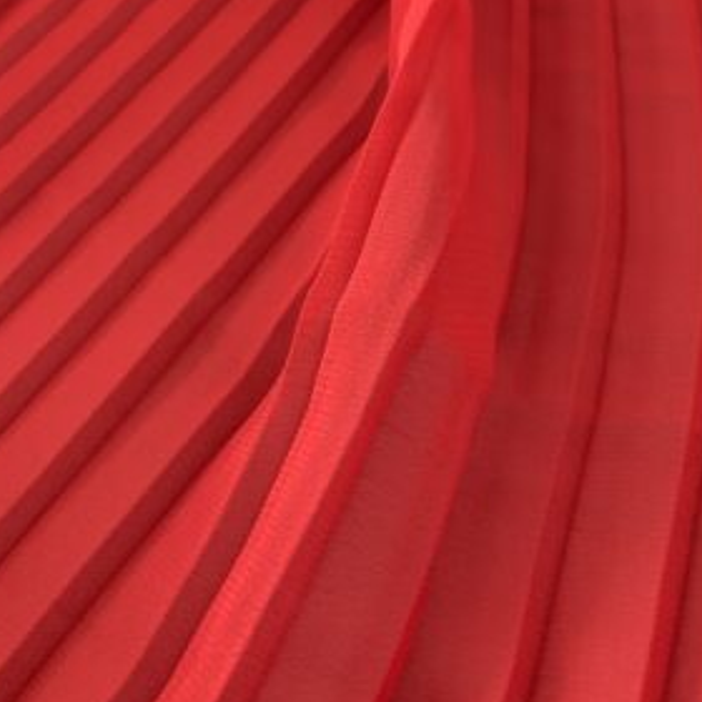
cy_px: 153
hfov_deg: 40.0
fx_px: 964
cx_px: 328
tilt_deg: -50.3
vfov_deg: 38.7
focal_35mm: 42
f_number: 1.8
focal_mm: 4.25
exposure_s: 1/30
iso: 640
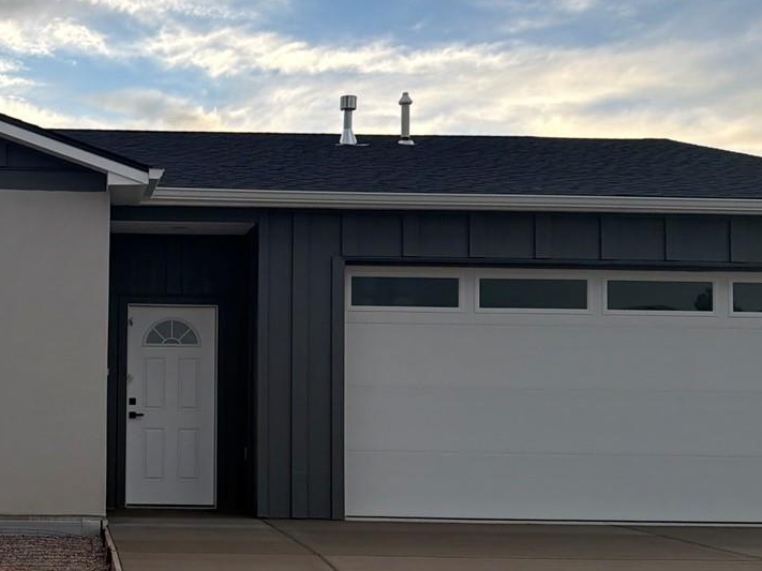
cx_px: 116
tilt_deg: +3.1
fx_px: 1188
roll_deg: -0.5
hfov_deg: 34.1
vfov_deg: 27.0
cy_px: 346
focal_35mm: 54
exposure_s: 1/1292
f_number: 1.78
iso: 80
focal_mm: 6.76
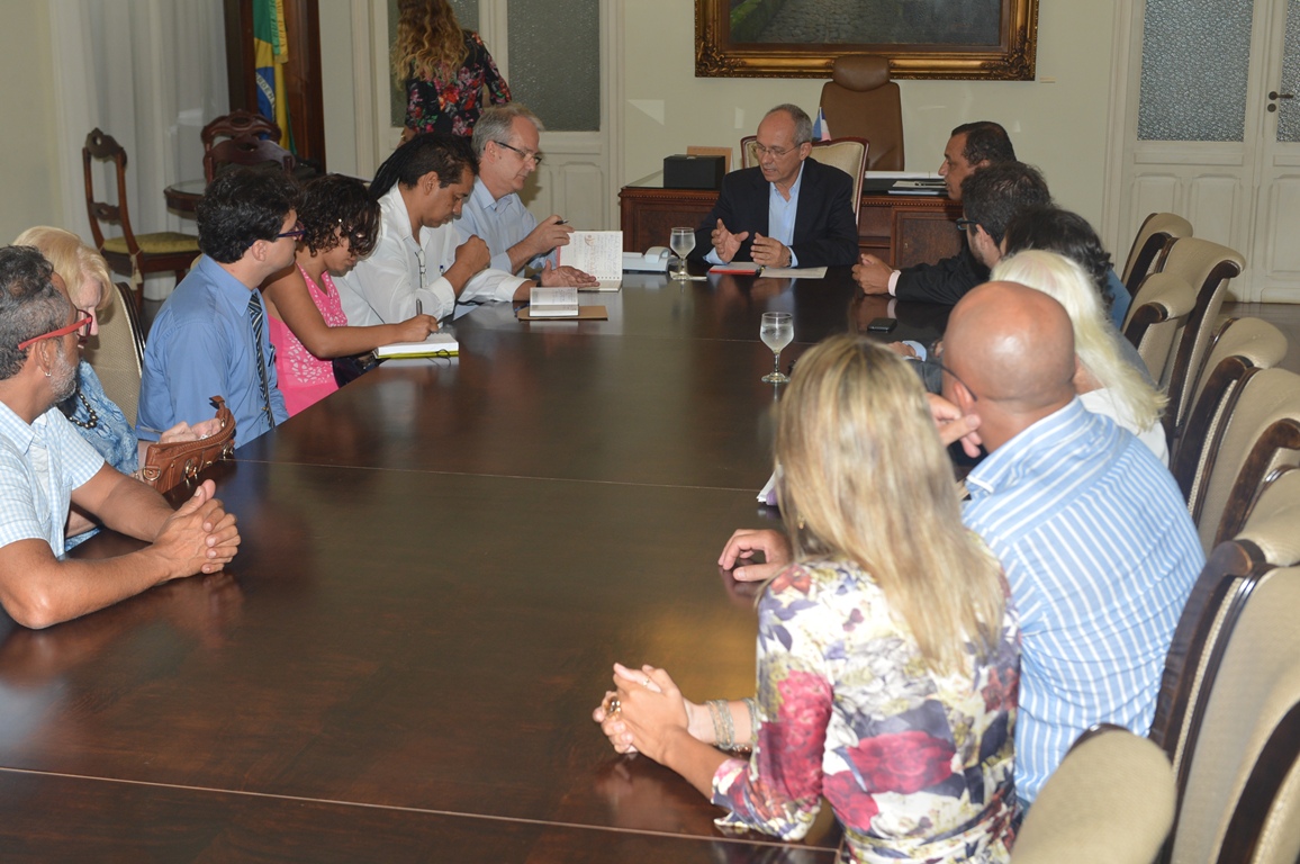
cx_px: 650
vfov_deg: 25.9
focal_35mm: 52
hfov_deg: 38.2
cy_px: 432
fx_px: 1876
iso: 800
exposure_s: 1/60
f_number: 7.1
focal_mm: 52
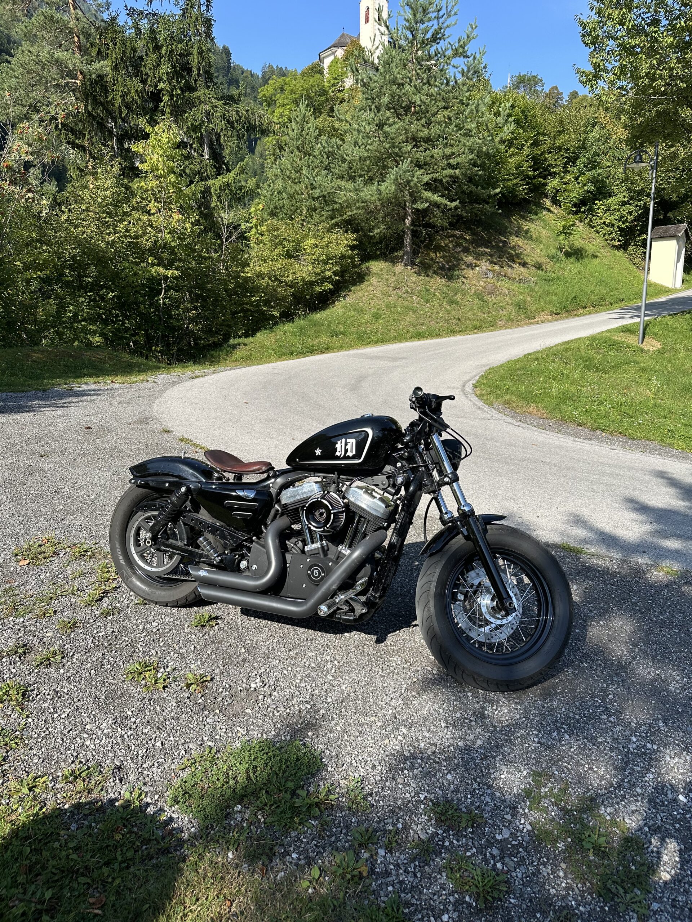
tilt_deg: -11.1
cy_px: 461
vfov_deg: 71.6
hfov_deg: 56.8
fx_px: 640
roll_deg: +0.7
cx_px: 346
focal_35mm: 24
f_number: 1.78
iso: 80
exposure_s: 1/2469
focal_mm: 6.86
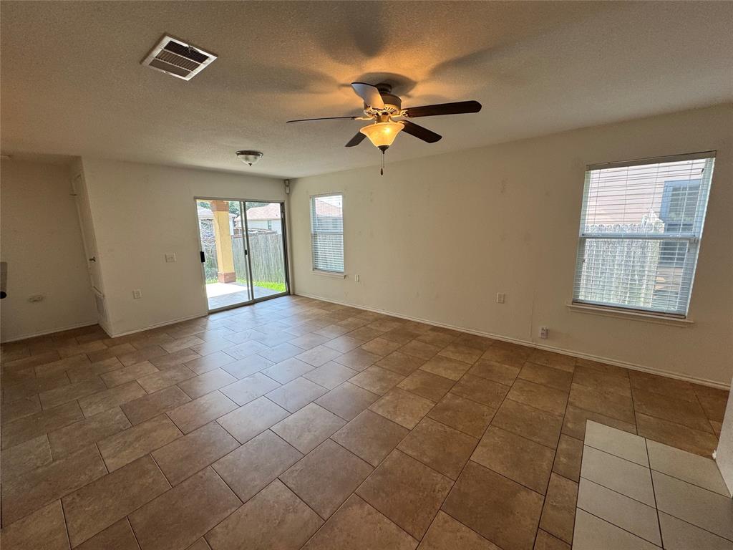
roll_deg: -0.2
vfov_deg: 85.7
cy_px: 275
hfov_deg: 102.1
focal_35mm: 14
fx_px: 296
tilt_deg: -8.6
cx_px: 366
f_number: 2.2
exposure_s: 1/120
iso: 64
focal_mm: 2.22
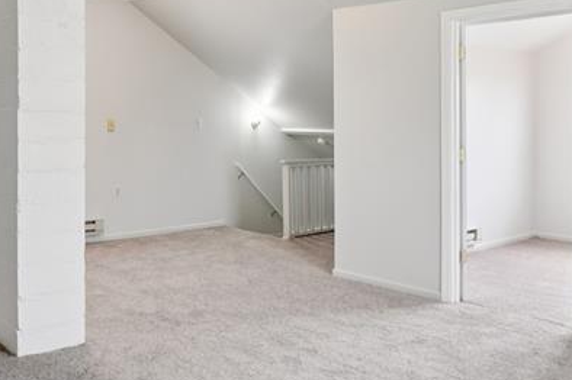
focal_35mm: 39
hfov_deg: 48.3
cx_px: 168
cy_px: 129
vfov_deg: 33.9
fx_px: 619
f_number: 8
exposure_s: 1/8
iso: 400
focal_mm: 10
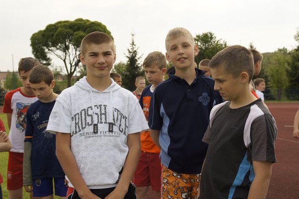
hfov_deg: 37.9
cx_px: 150
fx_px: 436
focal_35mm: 52
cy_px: 100
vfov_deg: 25.7
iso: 100
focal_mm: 35
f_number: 7.1
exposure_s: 1/250
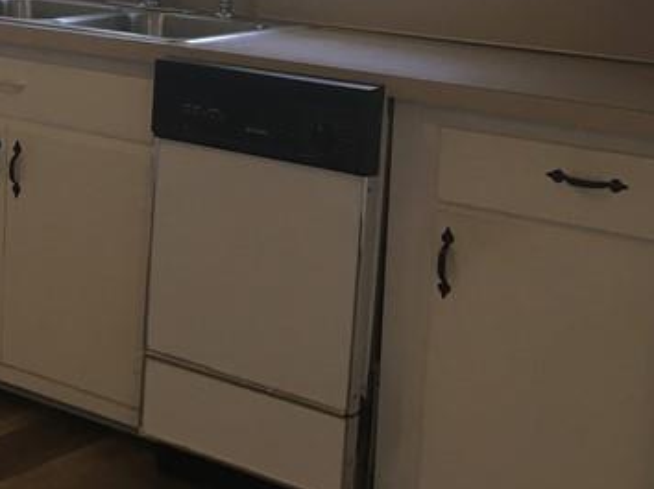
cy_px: 50
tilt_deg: -7.4
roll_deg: -2.1
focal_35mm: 84
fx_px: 1586
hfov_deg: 21.2
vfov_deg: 17.3
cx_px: -194
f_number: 2.2
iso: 50
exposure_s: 1/30
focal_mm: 4.15
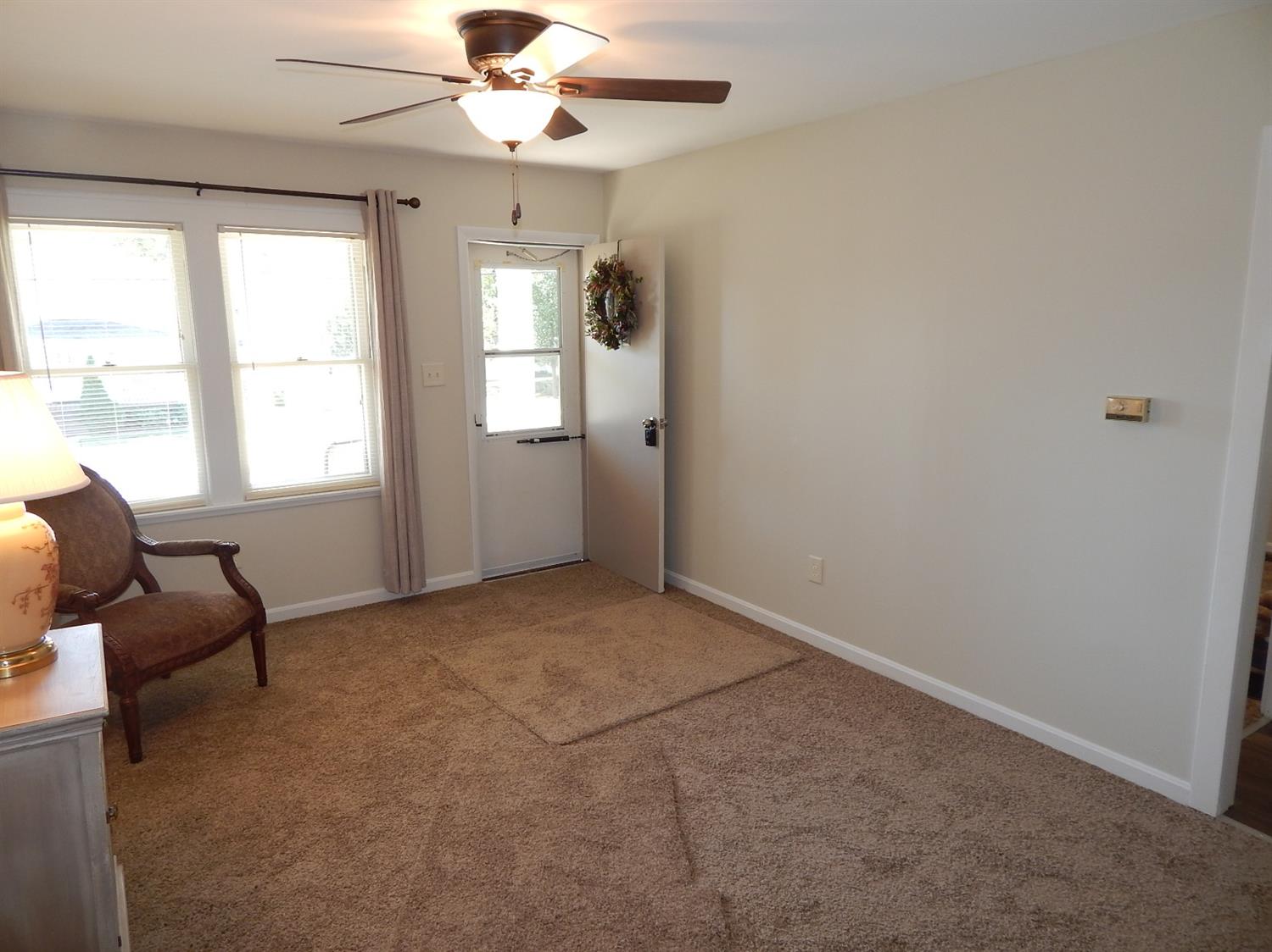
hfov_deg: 73.9
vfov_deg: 58.9
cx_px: 636
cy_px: 476
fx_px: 845
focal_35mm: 23
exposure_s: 1/30
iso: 125
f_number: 3
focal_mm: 4
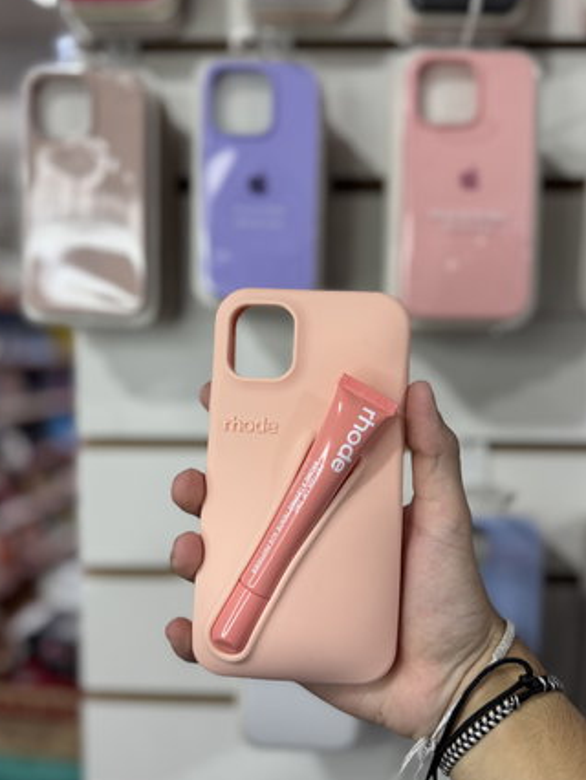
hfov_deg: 46.8
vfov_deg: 59.9
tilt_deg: -3.1
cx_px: 309
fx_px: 676
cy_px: 387
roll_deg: +1.1
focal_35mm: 30
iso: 200
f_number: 1.78
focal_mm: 6.76
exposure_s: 1/100
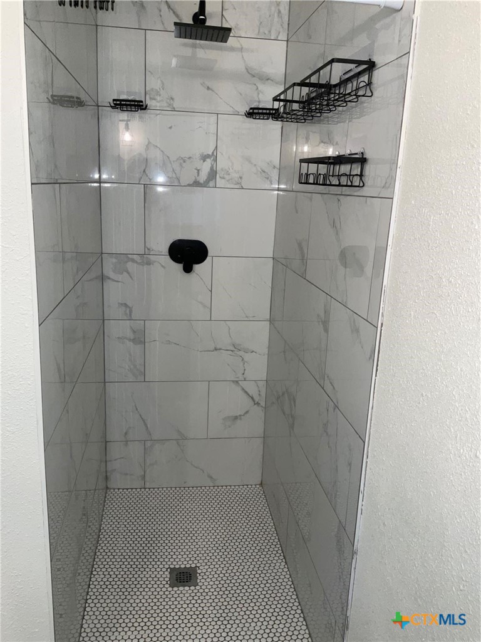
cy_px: 321
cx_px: 240
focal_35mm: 29
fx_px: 537
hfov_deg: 48.2
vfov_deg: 61.7
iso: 40
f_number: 1.8
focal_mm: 3
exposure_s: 1/60
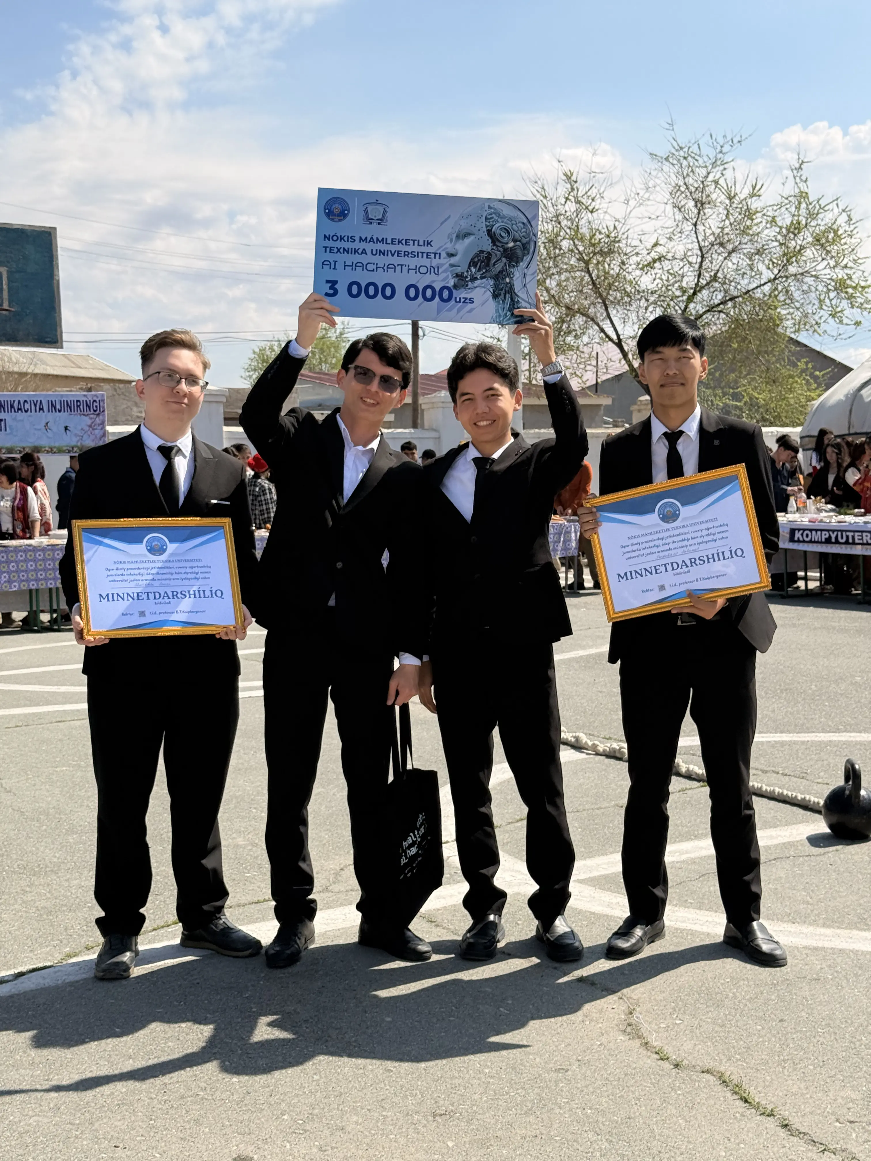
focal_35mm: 48
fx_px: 1610
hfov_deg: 30.3
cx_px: 436
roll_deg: +0.4
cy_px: 580
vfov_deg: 39.7
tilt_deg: -3.4
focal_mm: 6.76
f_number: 1.78
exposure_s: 1/8772
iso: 80
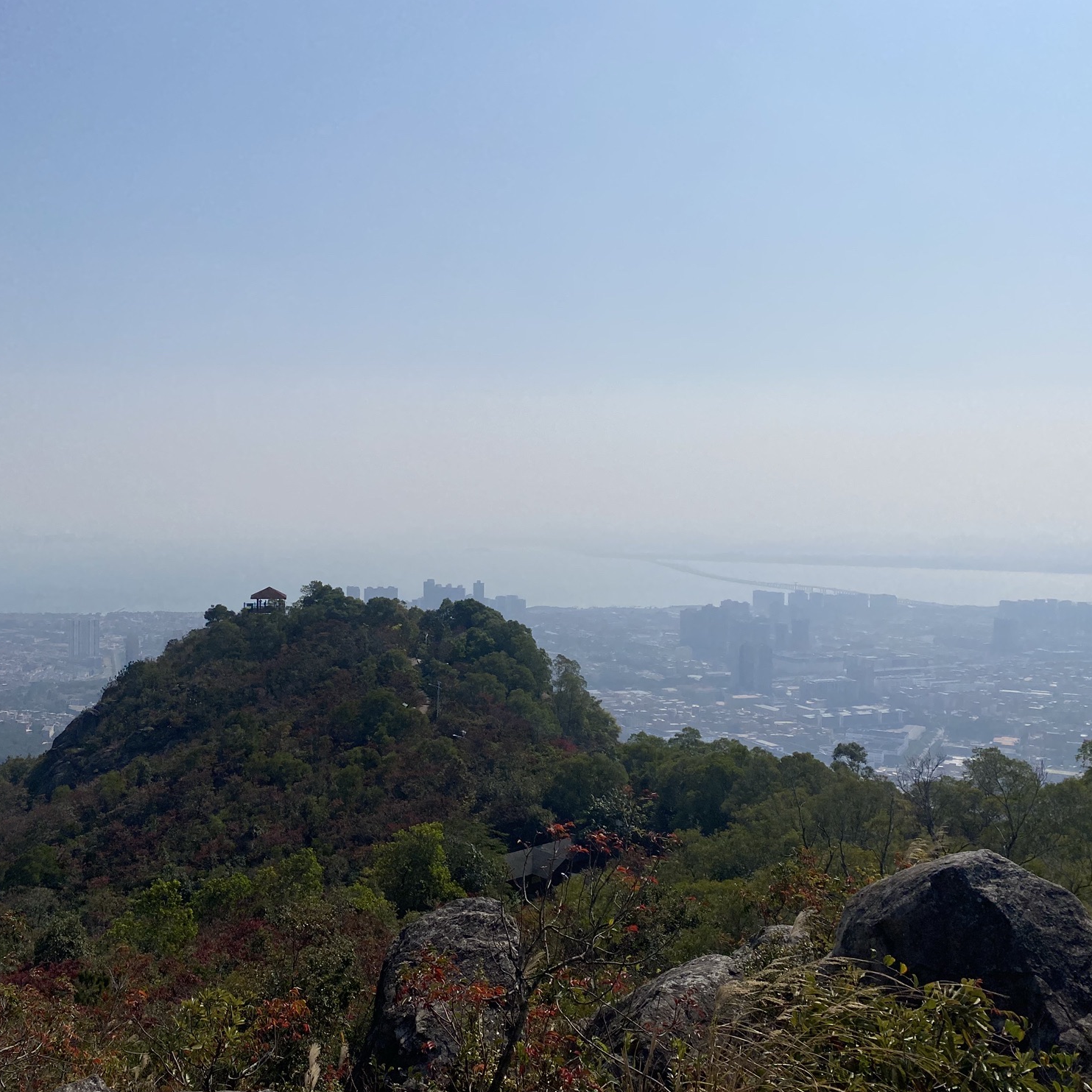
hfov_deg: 52.2
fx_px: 1106
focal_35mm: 31
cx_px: 445
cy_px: 545
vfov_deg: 52.5
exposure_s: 1/10417
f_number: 1.8
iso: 32
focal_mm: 4.25
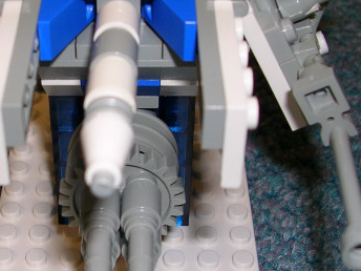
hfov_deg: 24.2
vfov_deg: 18.4
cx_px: 91
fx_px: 834
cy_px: 142
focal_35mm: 80
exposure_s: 1/60.1
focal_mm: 6.6
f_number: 3
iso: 50
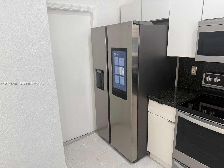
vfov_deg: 56.8
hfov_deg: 71.6
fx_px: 155
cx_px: 112
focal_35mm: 24
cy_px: 84
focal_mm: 6.76
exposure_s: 1/120
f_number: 1.78
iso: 200
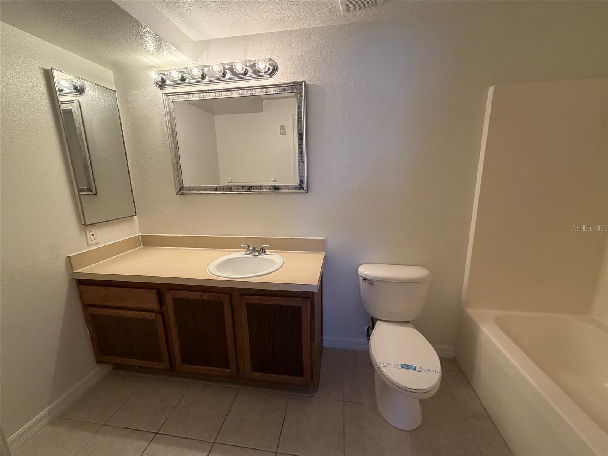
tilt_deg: -11.4
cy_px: 228
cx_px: 304
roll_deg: +1.2
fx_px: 246
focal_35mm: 14
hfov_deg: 102.1
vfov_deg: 85.7
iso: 250
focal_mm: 2.22
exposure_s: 1/120
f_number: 2.2
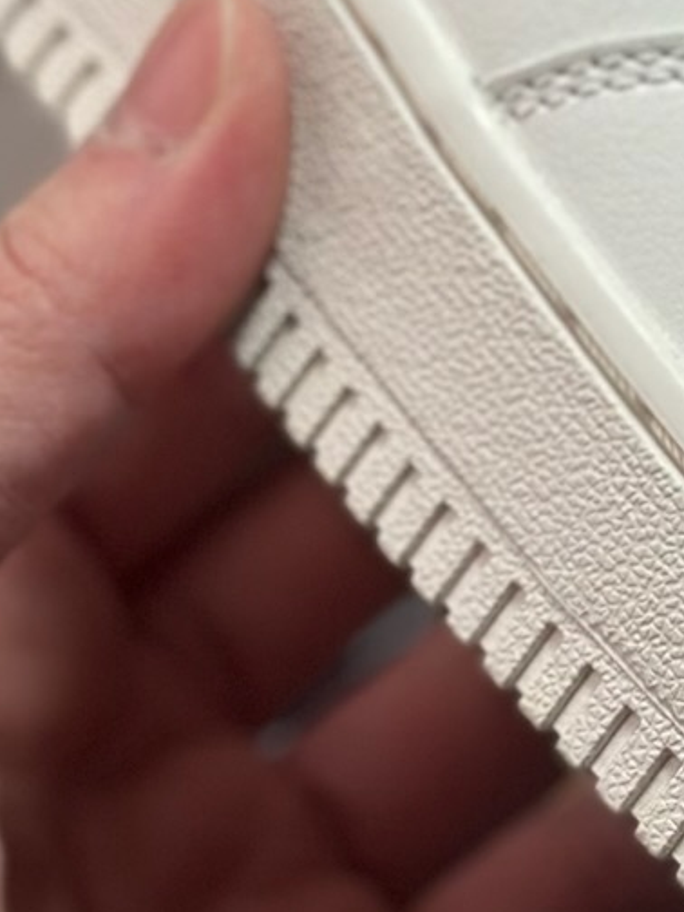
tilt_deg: -58.1
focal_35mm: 195
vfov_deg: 10.1
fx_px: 5138
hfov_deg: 7.5
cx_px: 898
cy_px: 96
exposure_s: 1/2358
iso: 80
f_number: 1.78
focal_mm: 6.86
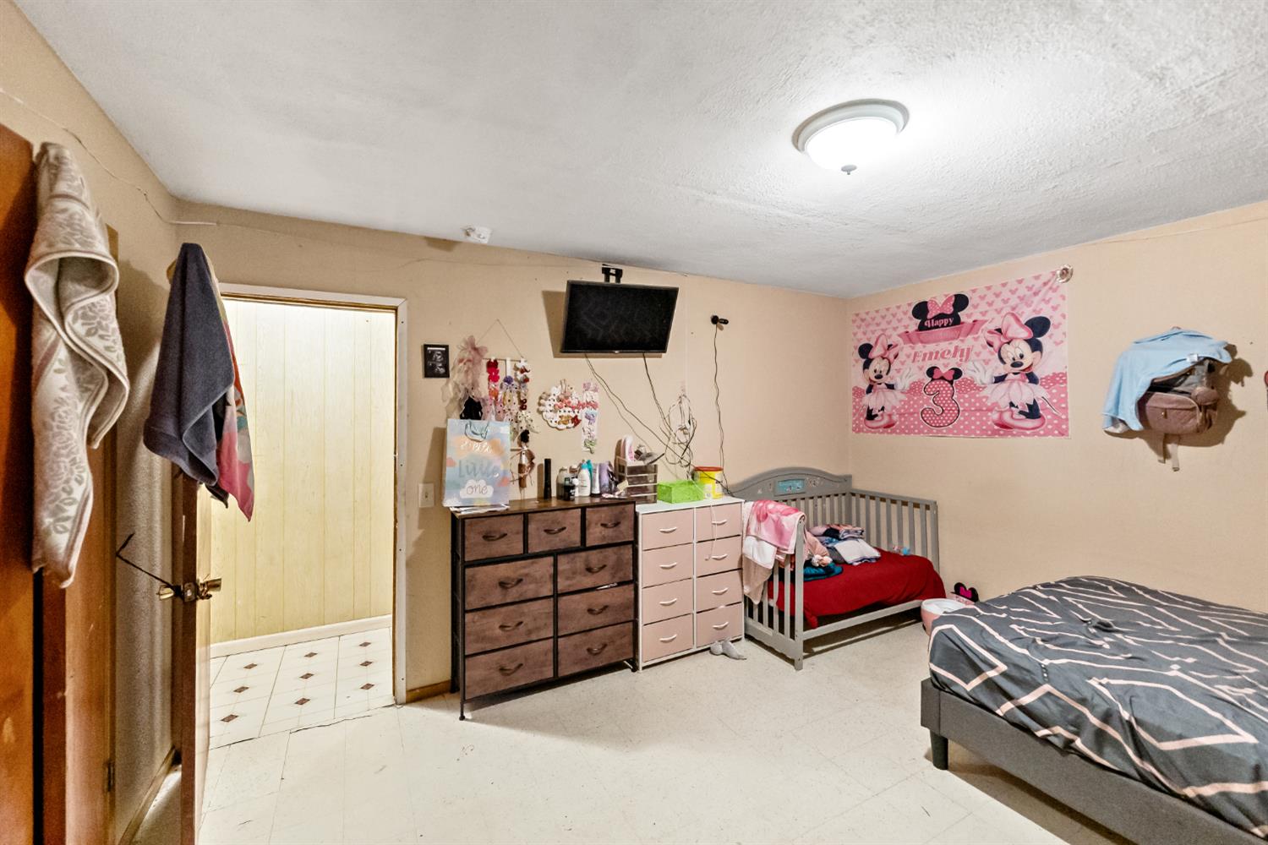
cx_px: 634
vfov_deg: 81.2
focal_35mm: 14
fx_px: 493
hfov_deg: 104.3
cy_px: 422
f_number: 2.8
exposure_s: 1/160
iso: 4000
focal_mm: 14
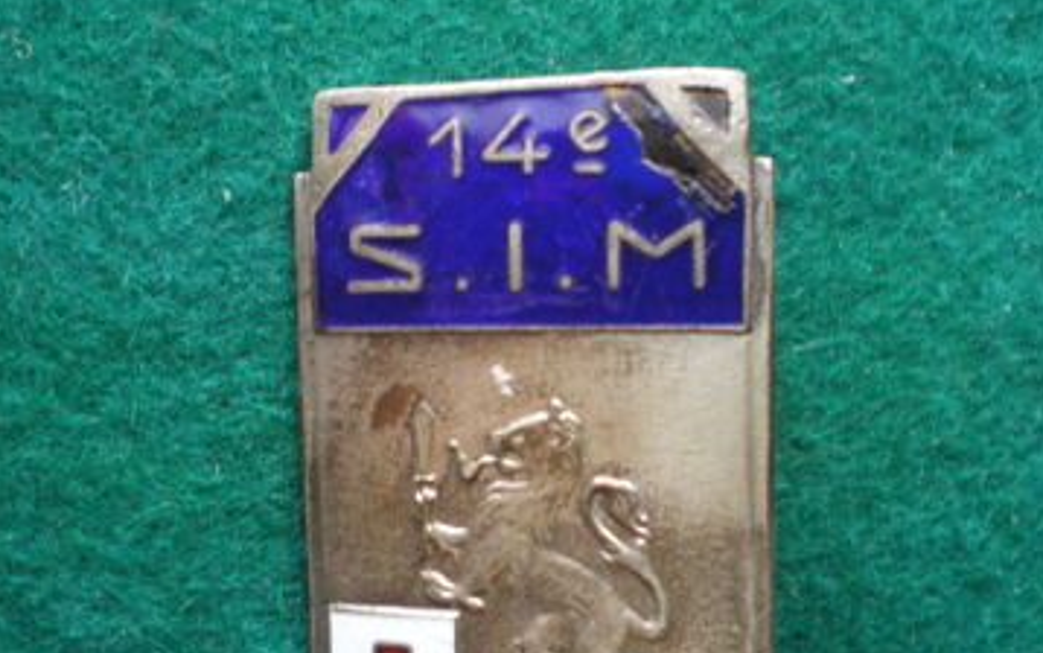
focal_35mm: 54
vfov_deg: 23.9
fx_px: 1535
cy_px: 446
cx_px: 454
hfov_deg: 37.5
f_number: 3.1
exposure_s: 1/20
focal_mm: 6.3
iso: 400
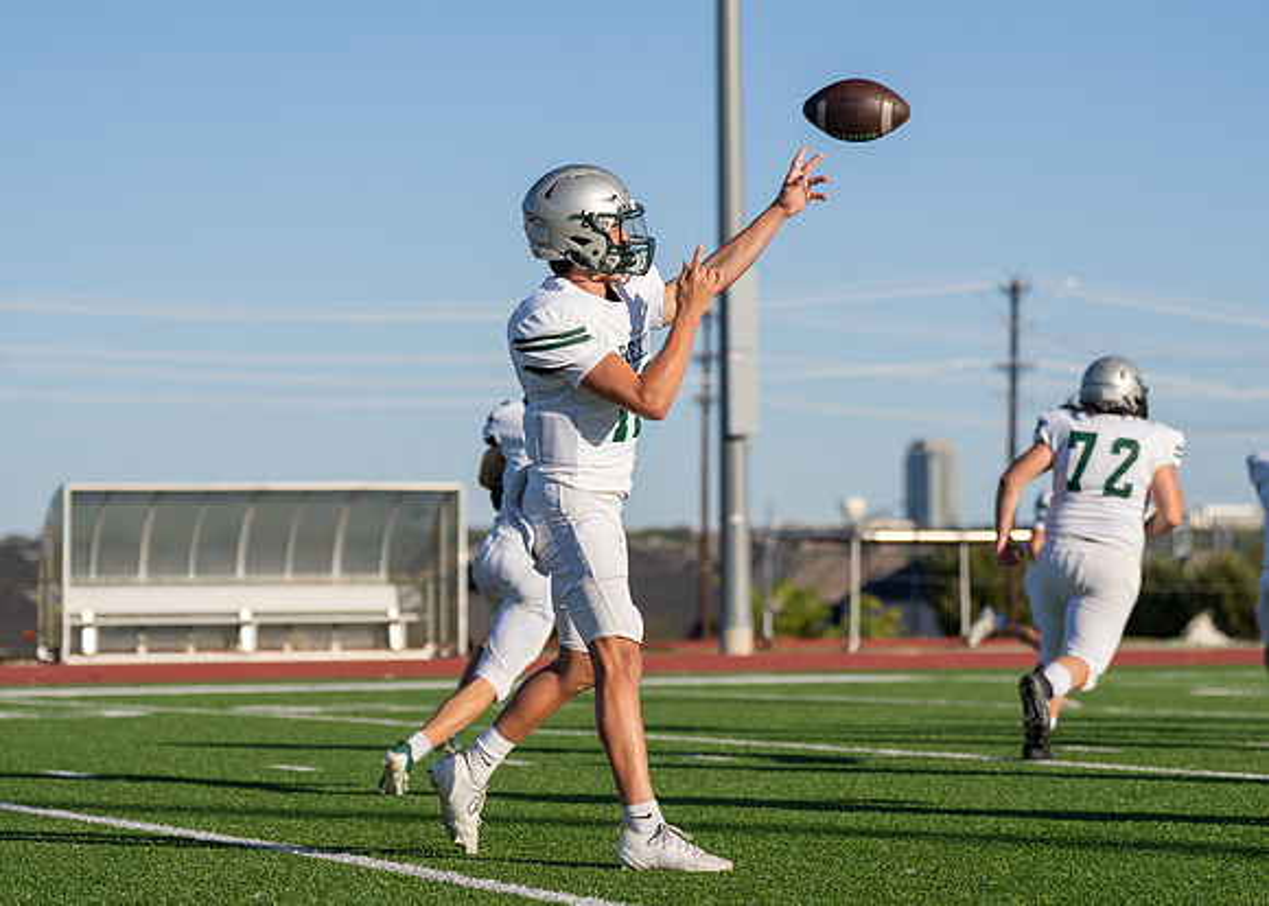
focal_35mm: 118
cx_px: 595
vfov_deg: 12.2
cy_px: 446
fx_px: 4239
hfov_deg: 17.0
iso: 100
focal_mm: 88
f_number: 2.8
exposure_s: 1/2500
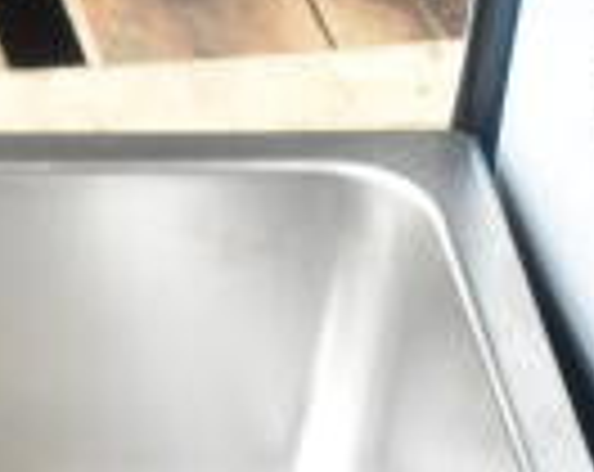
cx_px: -306
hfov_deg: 8.5
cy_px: 852
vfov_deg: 6.8
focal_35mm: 222
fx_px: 3894
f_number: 6.3
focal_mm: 34
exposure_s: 1/160
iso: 1600
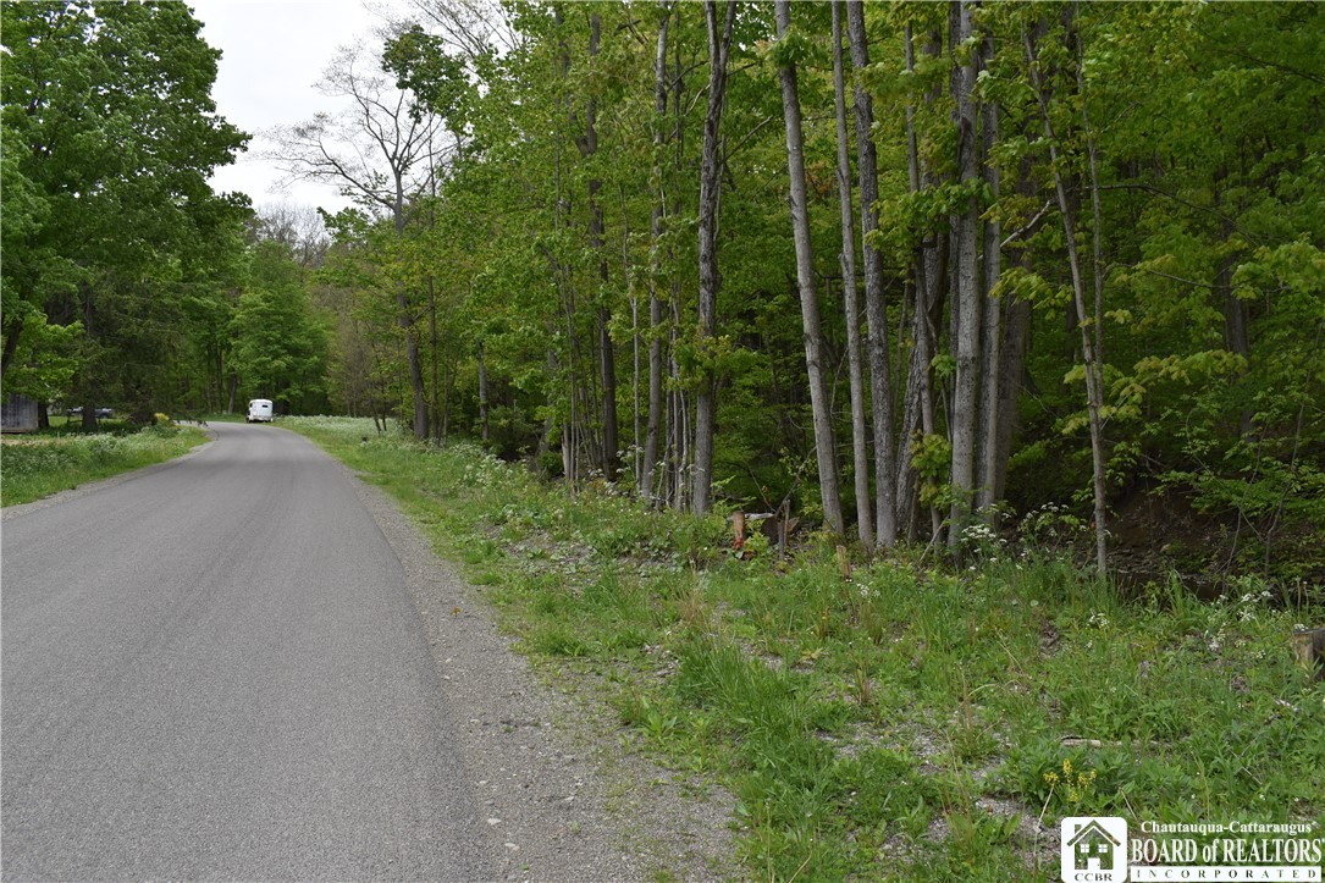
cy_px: 442
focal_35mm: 32
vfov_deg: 41.7
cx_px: 662
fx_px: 1159
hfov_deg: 59.5
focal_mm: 21
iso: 200
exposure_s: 1/250
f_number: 8
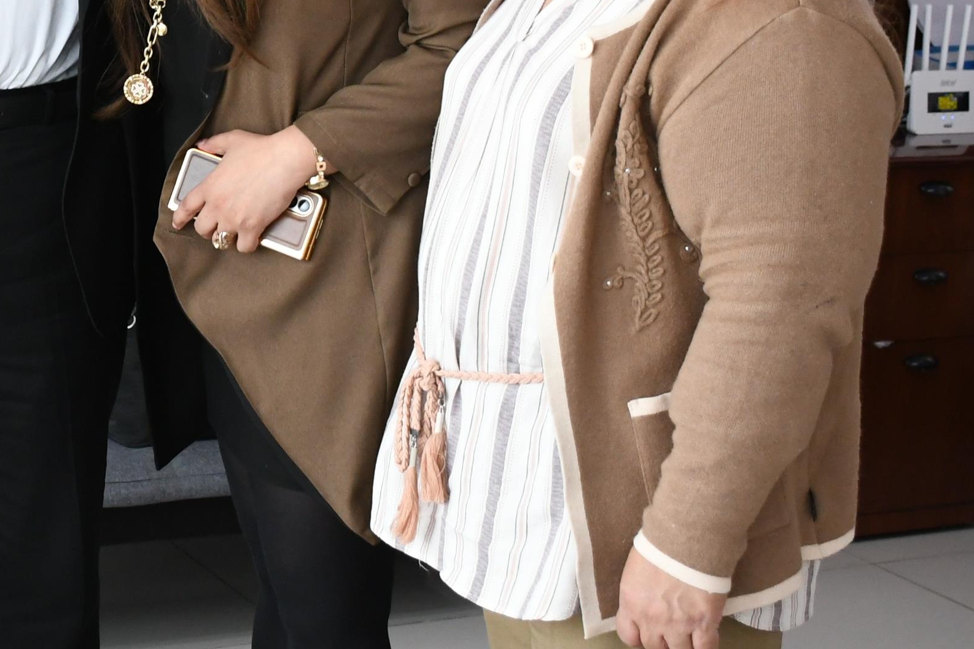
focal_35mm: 79
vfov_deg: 17.0
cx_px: 56
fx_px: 2137
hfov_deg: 24.8
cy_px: 50
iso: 1250
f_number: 3.5
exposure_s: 1/100
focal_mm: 20
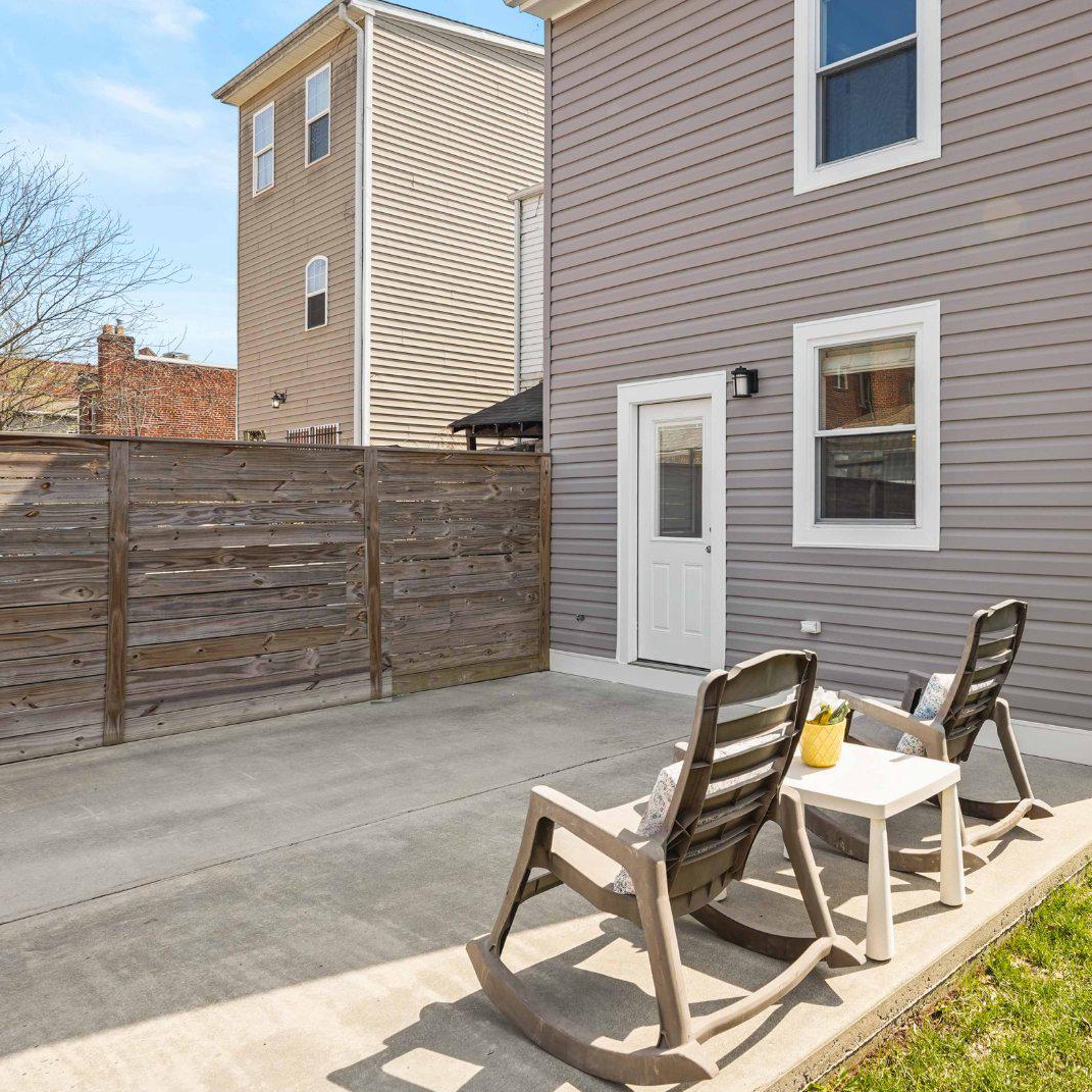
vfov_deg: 60.8
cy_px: 492
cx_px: 817
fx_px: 928
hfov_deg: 57.9
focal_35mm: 26
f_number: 8
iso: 320
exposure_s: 1/100
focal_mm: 16
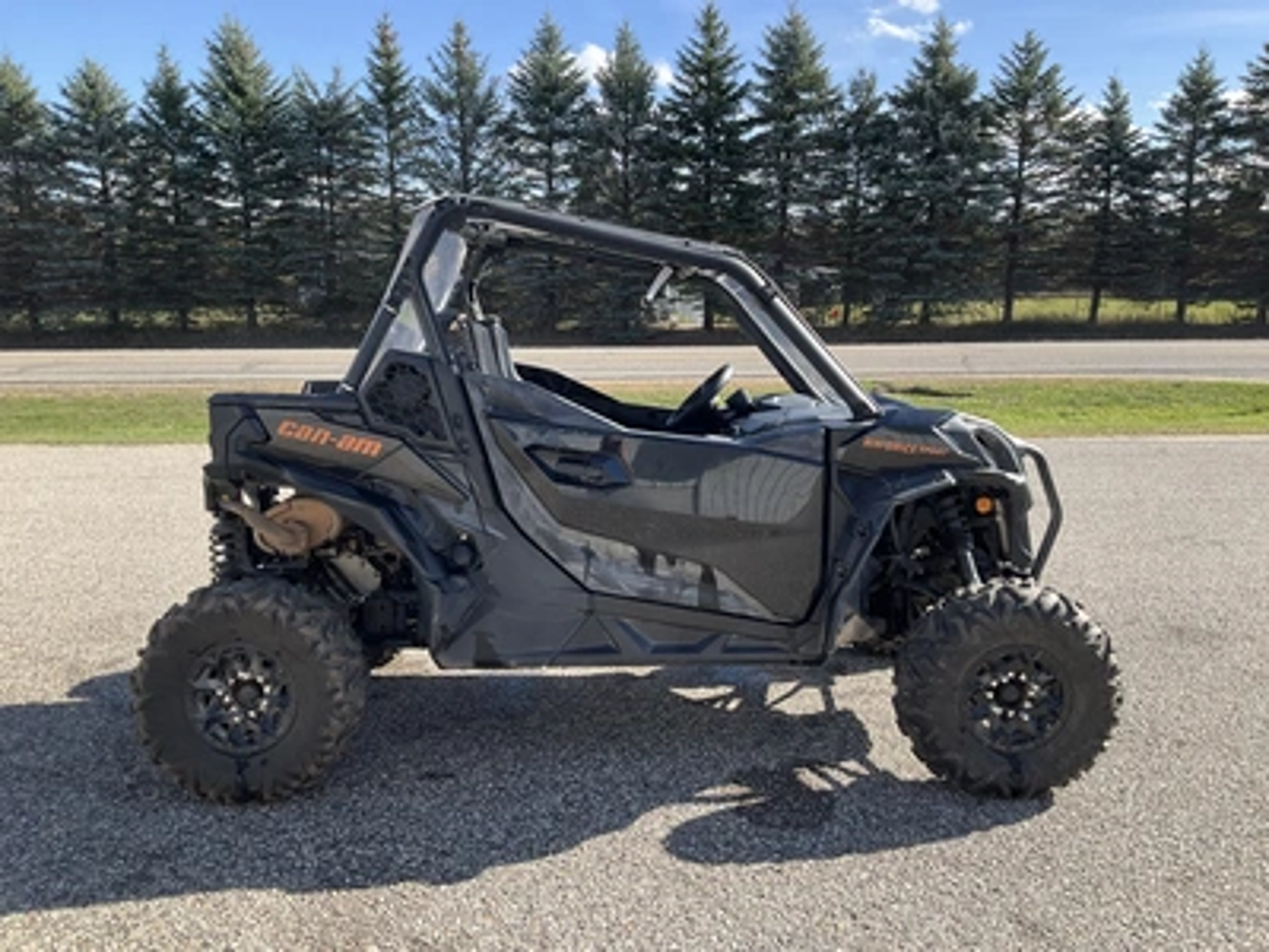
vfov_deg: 48.2
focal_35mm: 29
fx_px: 1063
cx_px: 634
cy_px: 476
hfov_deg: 61.7
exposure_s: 1/606
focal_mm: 3
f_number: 1.8
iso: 25
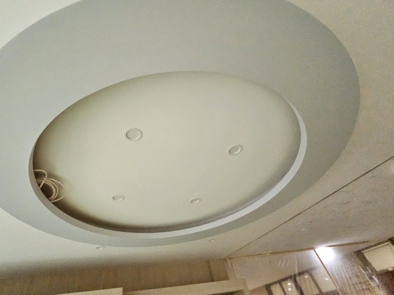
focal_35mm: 15
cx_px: 168
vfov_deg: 81.5
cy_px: 132
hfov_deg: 97.5
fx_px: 171
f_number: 2.2
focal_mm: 1.7
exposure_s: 1/60
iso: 400
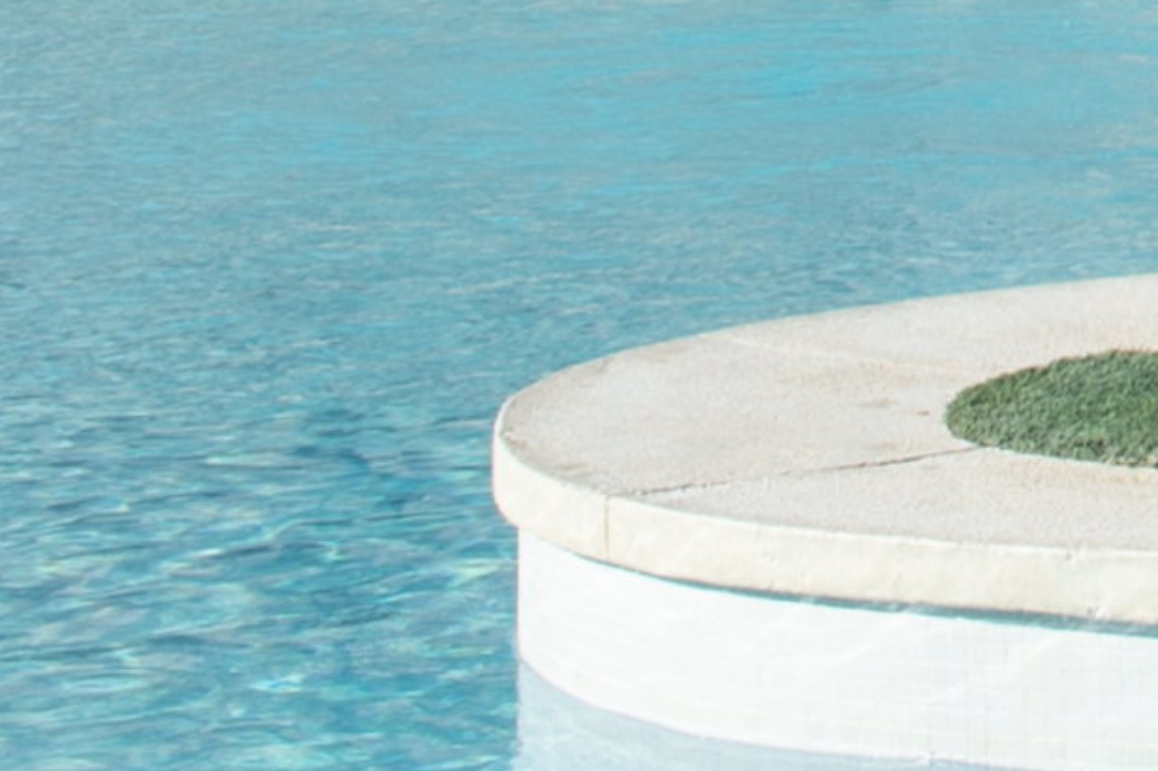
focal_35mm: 216
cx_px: 3066
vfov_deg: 5.9
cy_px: -1581
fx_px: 6944
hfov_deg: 8.5
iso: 100
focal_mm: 27
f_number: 10
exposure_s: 1/250
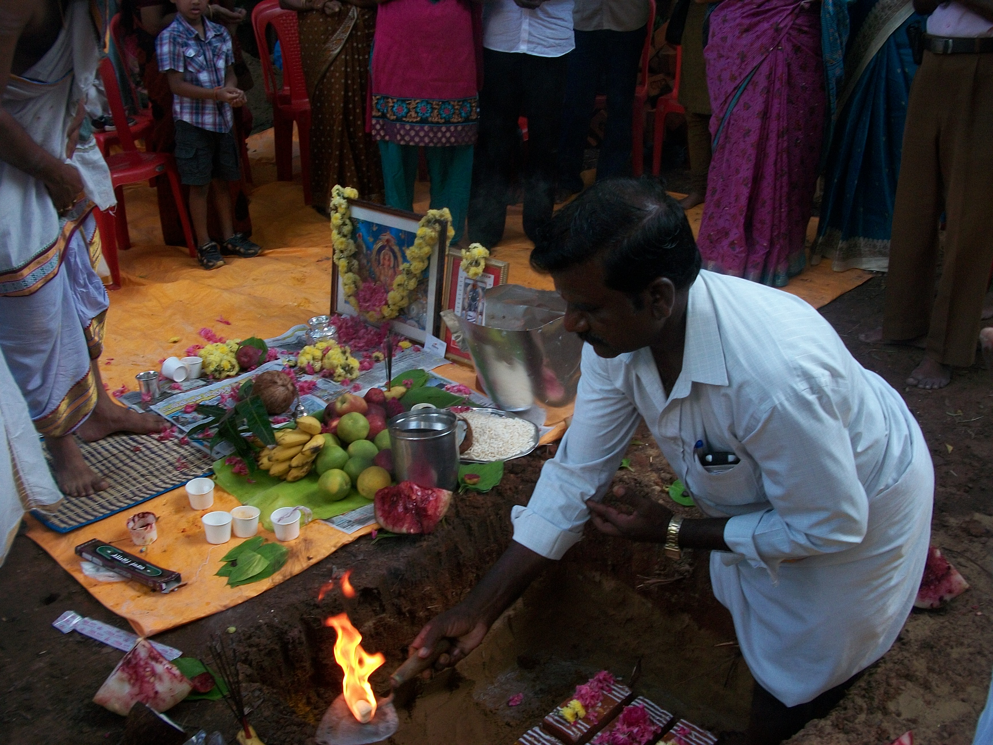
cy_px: 372
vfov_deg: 44.2
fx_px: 918
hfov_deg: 56.8
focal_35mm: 32
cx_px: 496
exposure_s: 1/125
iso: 80
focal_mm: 5.7
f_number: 2.9
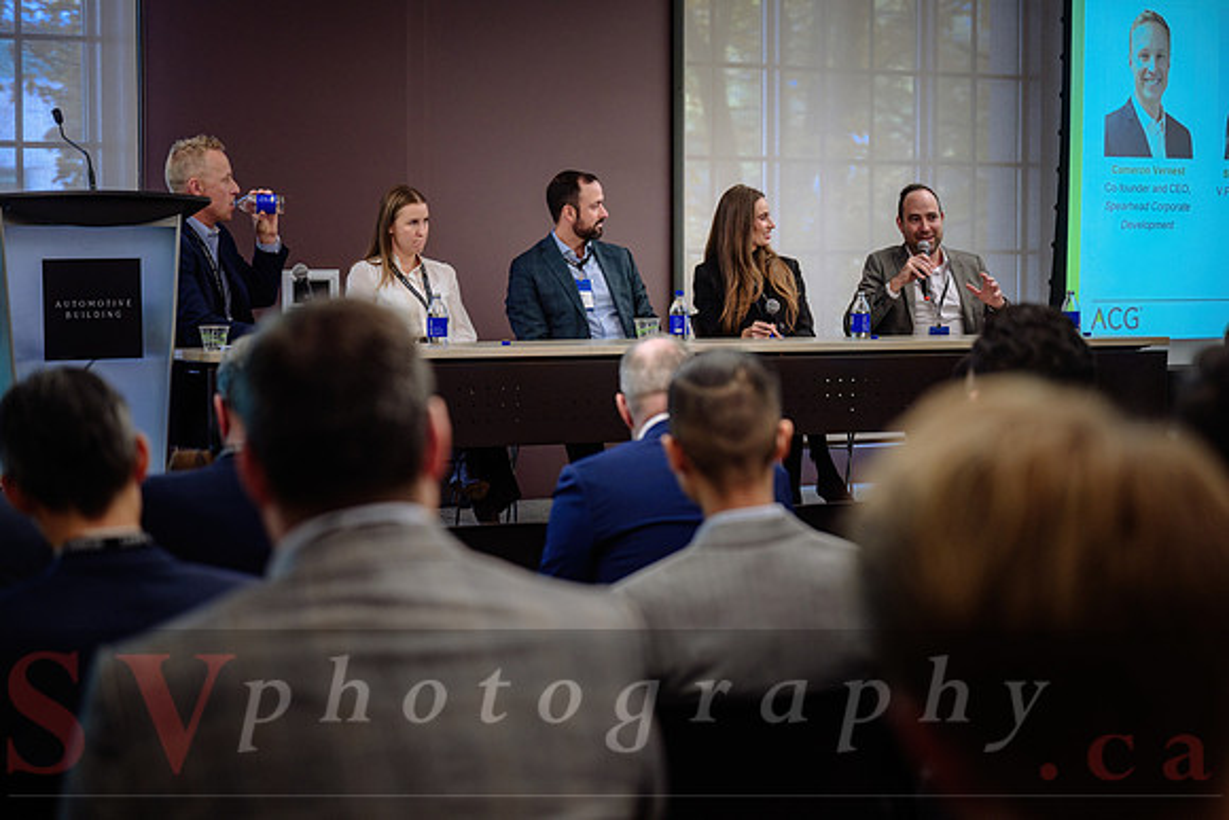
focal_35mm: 71
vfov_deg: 19.1
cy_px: 410
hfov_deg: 28.3
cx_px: 614
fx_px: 2436
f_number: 2.8
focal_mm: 70
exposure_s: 1/160
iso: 800
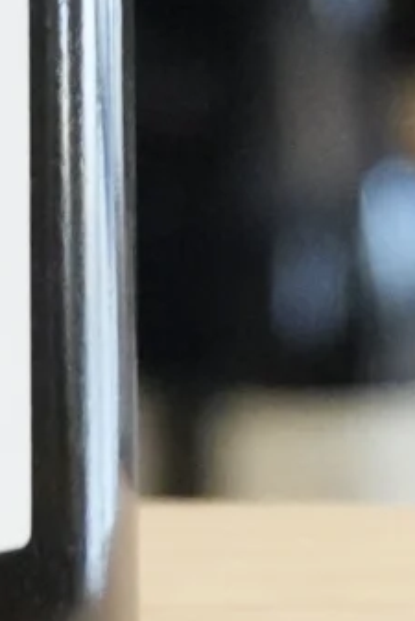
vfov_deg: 4.2
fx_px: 8274
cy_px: -1227
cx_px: -554
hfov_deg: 2.8
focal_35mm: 479
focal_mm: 42
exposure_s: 1/160
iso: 6400
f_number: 5.6
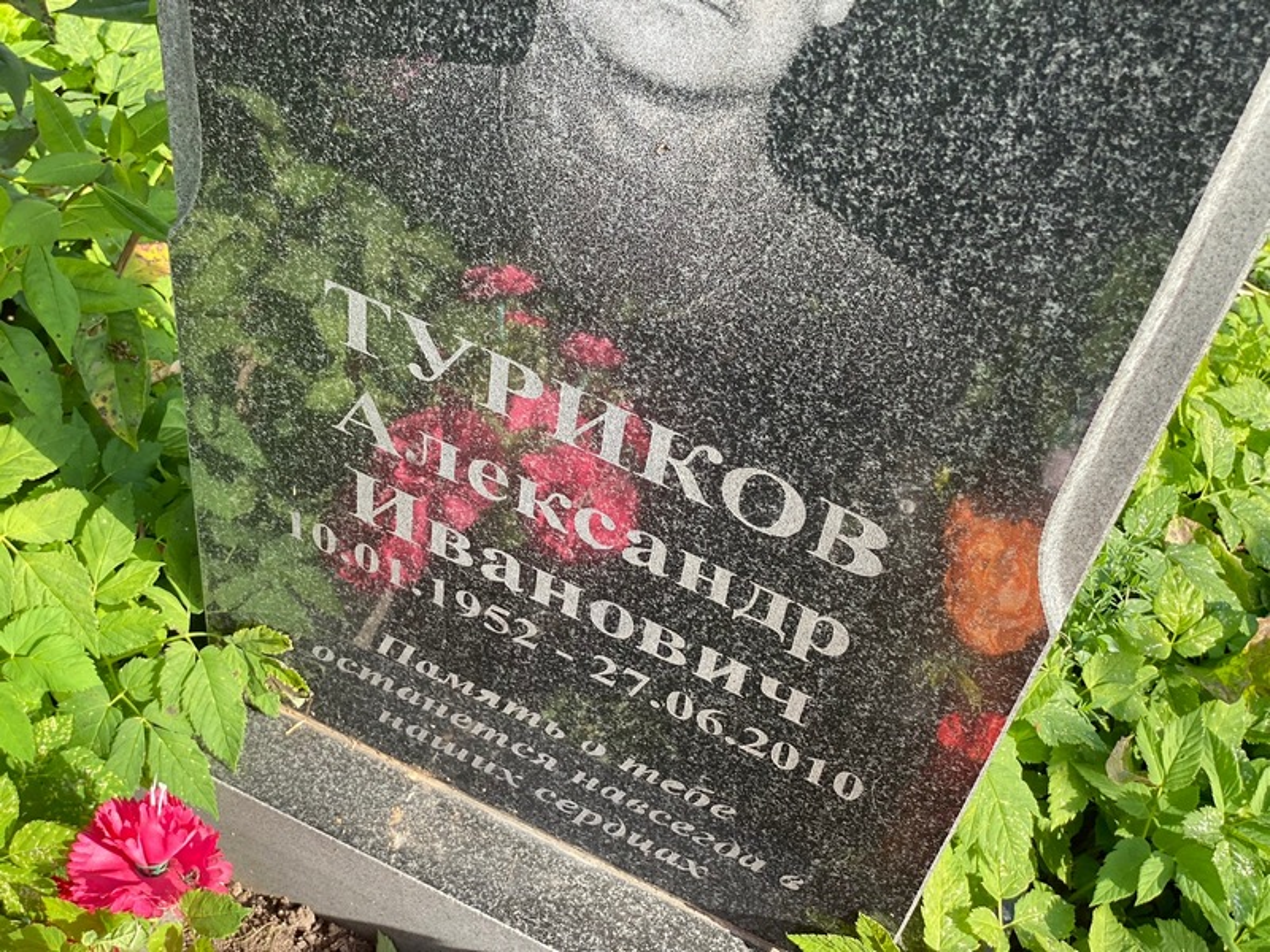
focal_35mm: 52
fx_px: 1908
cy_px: 476
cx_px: 635
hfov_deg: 36.8
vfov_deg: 28.0
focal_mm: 6
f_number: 2
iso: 20
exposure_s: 1/378
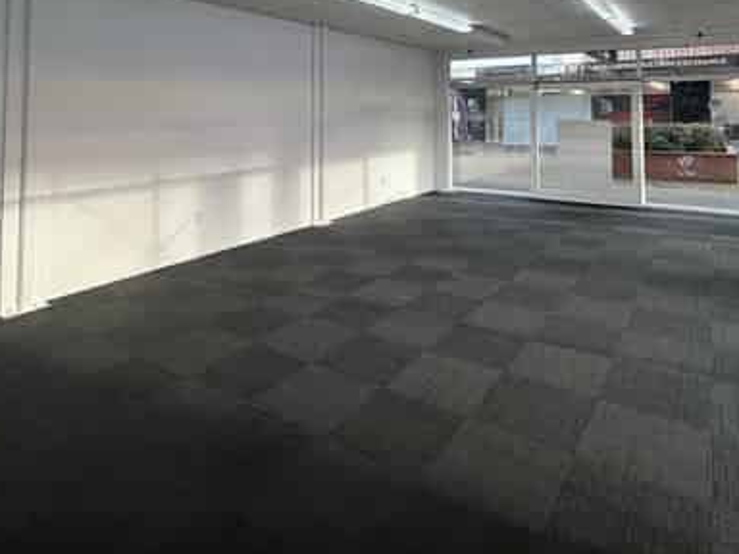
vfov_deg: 52.3
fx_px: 512
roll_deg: +0.2
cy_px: 93
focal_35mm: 24
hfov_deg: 71.5
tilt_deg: +2.5
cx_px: 393
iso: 64
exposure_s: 1/126
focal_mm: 2.22
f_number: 2.2
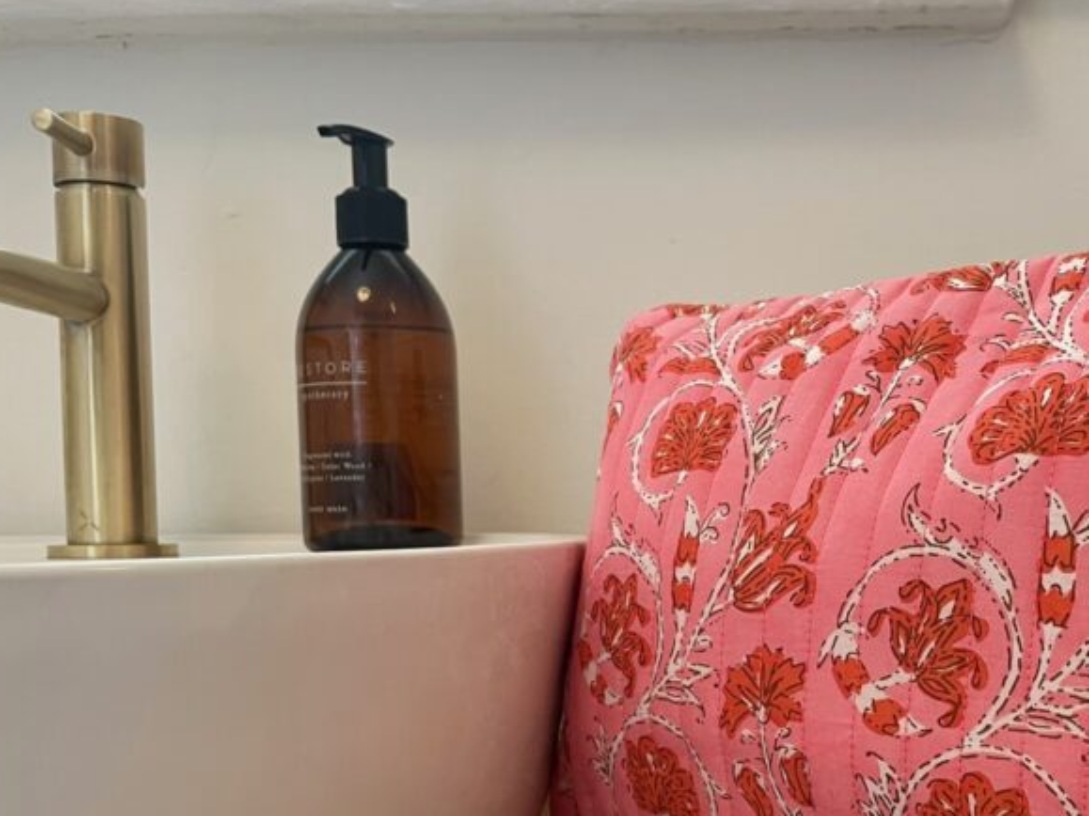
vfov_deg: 30.9
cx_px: 818
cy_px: 620
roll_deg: +0.6
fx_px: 1447
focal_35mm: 46
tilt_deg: -4.3
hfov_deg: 40.1
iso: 160
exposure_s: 1/50
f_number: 1.6
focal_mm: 4.2
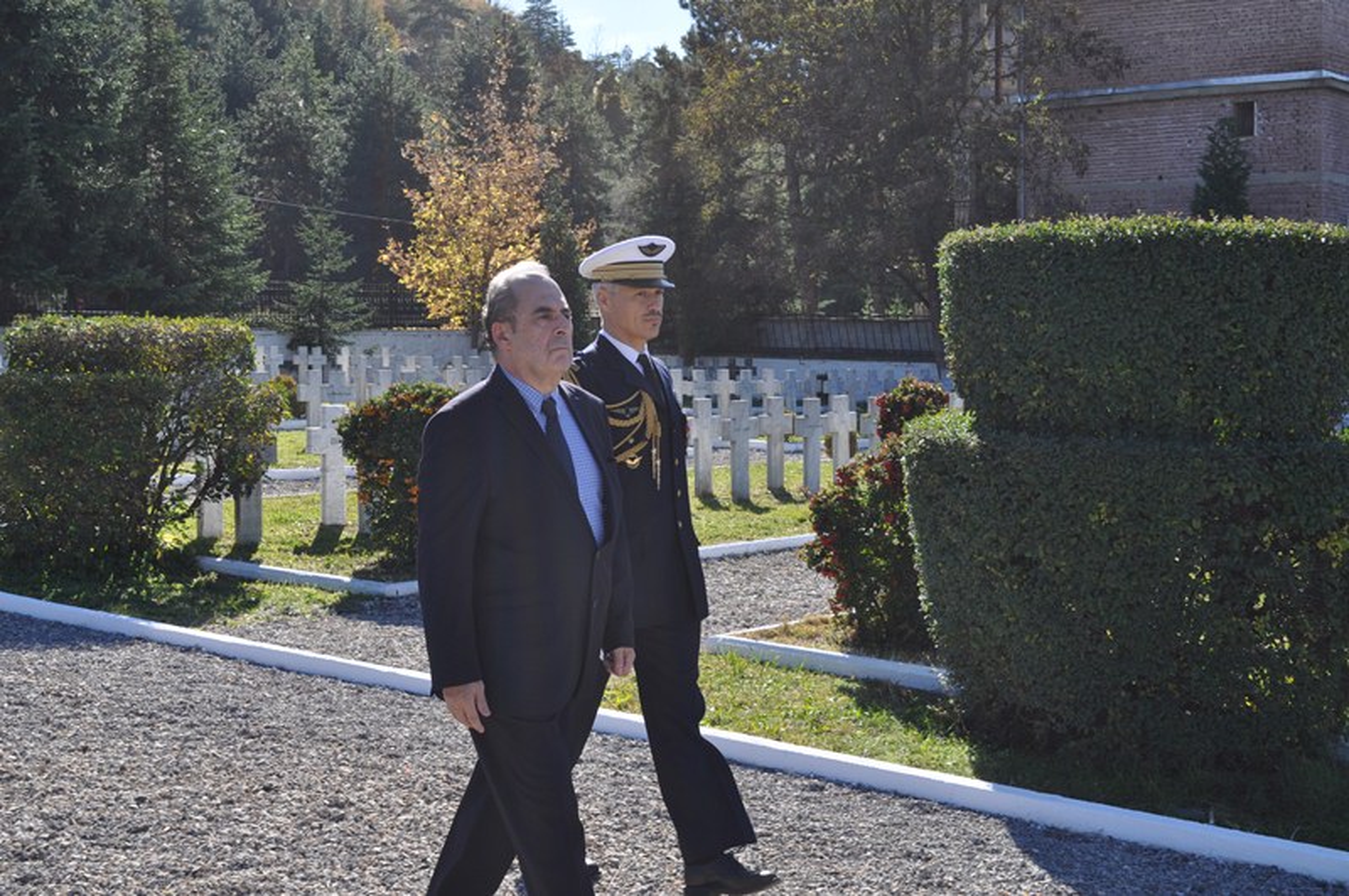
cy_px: 448
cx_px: 674
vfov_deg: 25.7
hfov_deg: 37.9
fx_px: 1964
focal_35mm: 52
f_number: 8
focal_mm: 35
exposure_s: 1/250
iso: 200
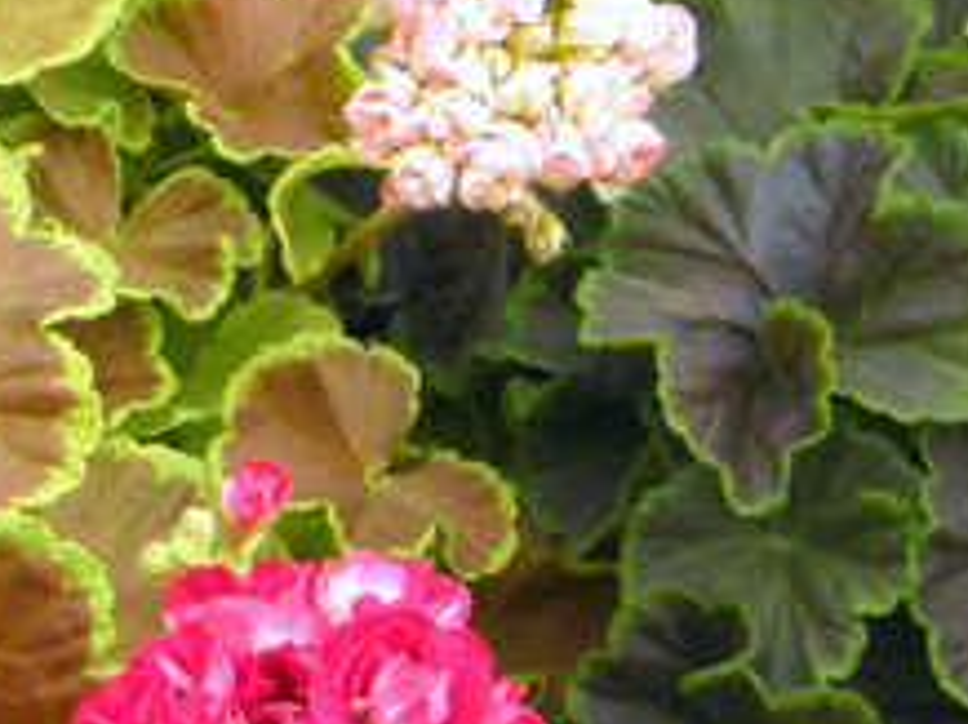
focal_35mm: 192
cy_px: 1086
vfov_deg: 7.6
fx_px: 5363
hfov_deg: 10.0
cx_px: -391
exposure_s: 1/80
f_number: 3.7
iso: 100
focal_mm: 6.8
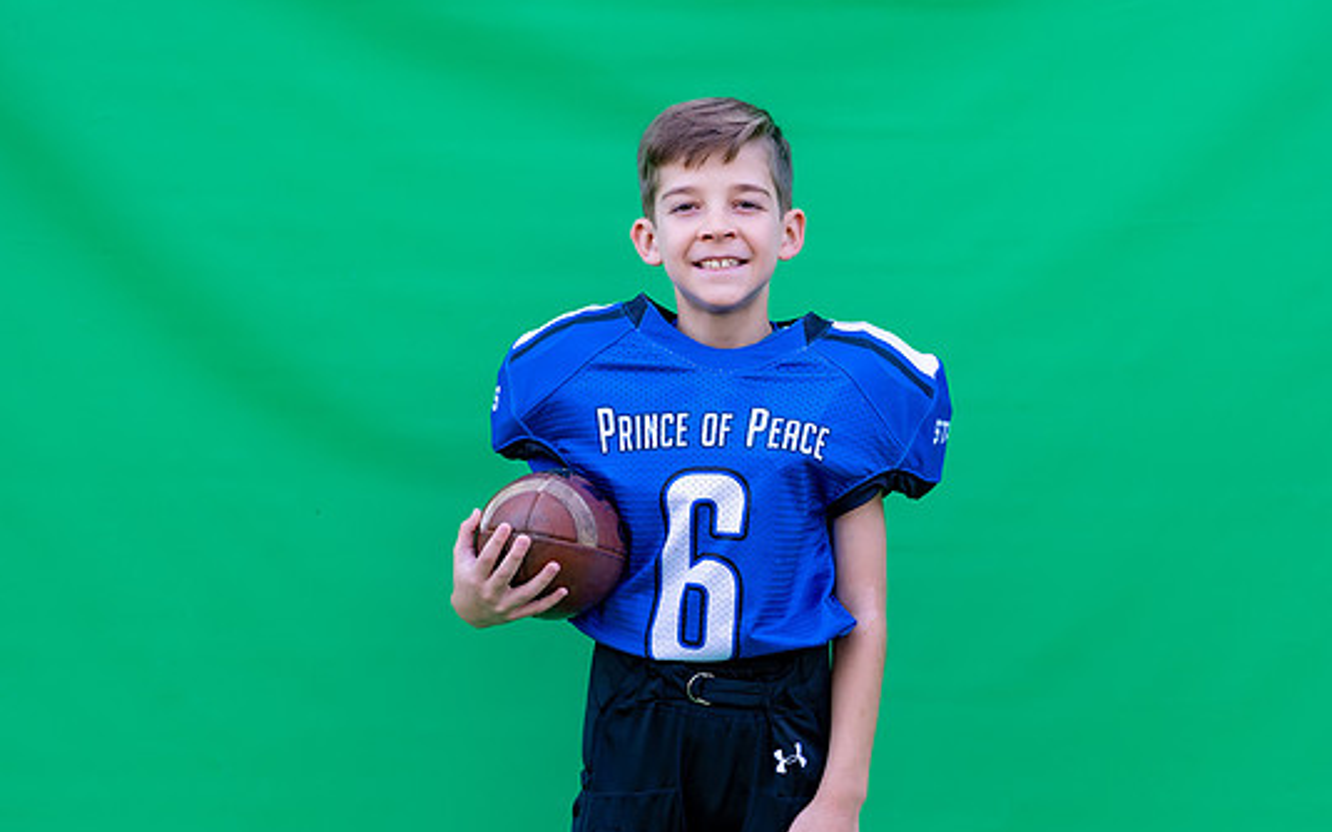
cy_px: 471
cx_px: 684
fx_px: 2286
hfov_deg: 32.5
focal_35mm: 63
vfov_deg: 20.6
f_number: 2.8
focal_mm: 50
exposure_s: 1/400
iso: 160
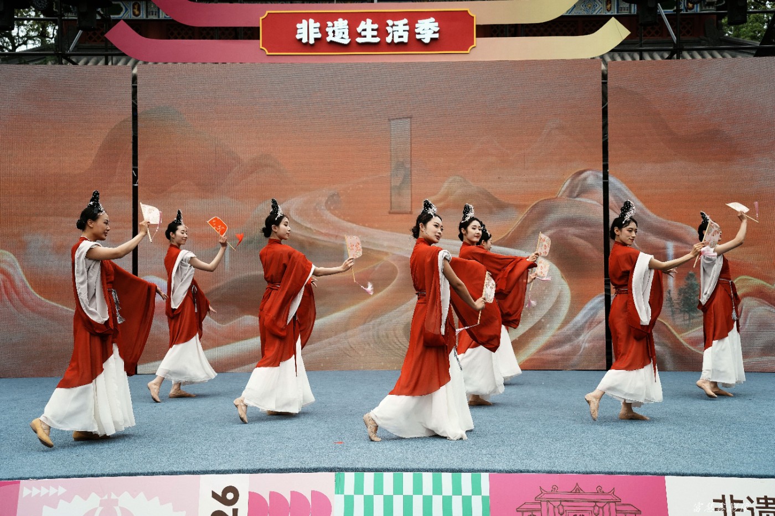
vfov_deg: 28.6
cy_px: 258
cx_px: 388
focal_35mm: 47
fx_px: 1012
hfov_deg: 41.9
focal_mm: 47
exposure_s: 1/800
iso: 125
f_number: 4
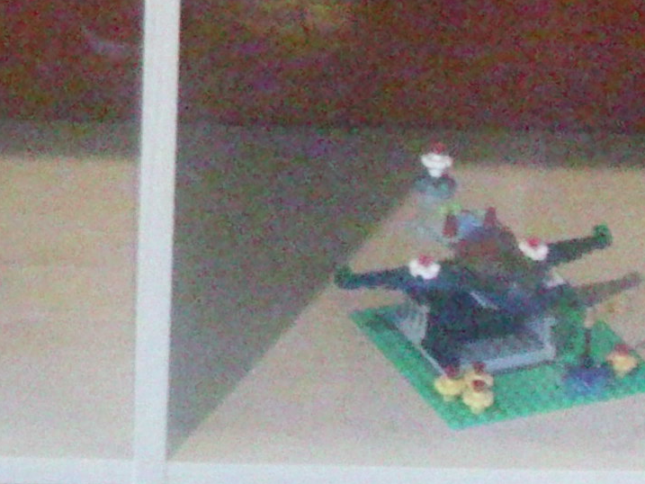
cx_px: -77
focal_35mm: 190
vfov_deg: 7.7
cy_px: -233
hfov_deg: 10.3
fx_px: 3541
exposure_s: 1/60
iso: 1400
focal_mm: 6.3
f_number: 3.1
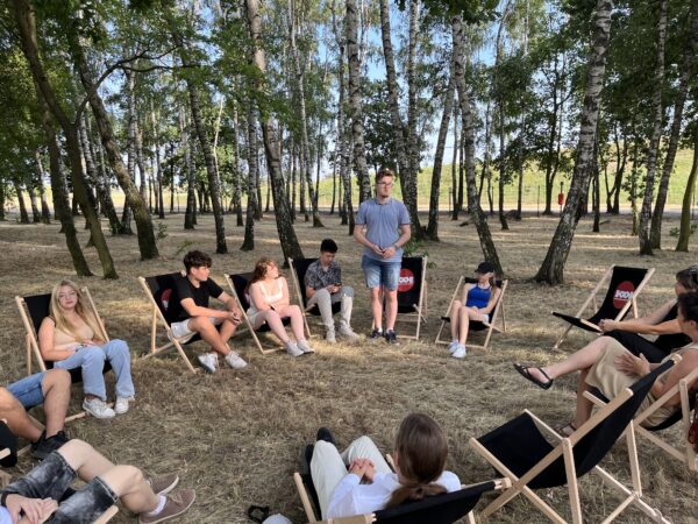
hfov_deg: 67.3
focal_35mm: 26
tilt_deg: -7.9
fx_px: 524
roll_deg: +1.5
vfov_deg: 53.1
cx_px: 349
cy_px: 262
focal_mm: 5.1
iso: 50
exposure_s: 1/404
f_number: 1.6
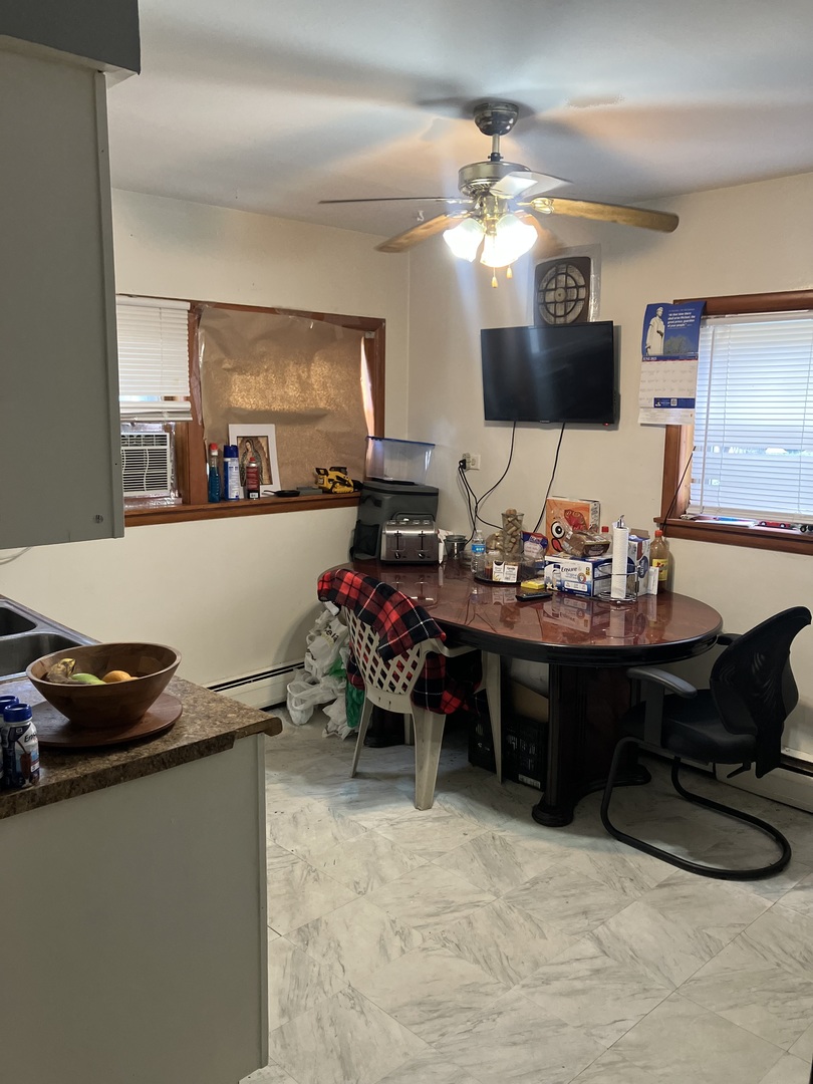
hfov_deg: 49.7
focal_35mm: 28
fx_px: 877
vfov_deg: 63.4
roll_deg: -0.9
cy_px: 542
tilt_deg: -6.9
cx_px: 406
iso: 200
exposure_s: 1/60
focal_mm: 3.99
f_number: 1.8
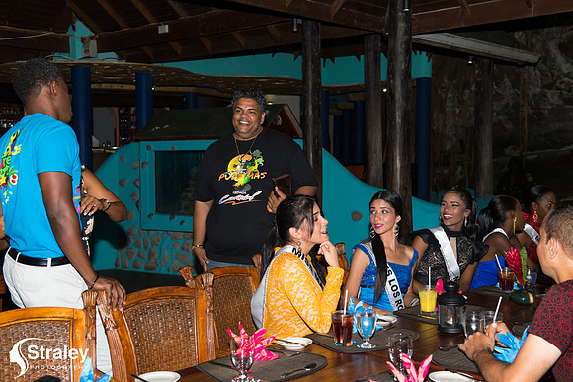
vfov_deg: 28.1
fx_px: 764
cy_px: 191
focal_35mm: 48
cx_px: 286
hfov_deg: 41.1
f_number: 5.6
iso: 400
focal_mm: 48
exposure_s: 1/100
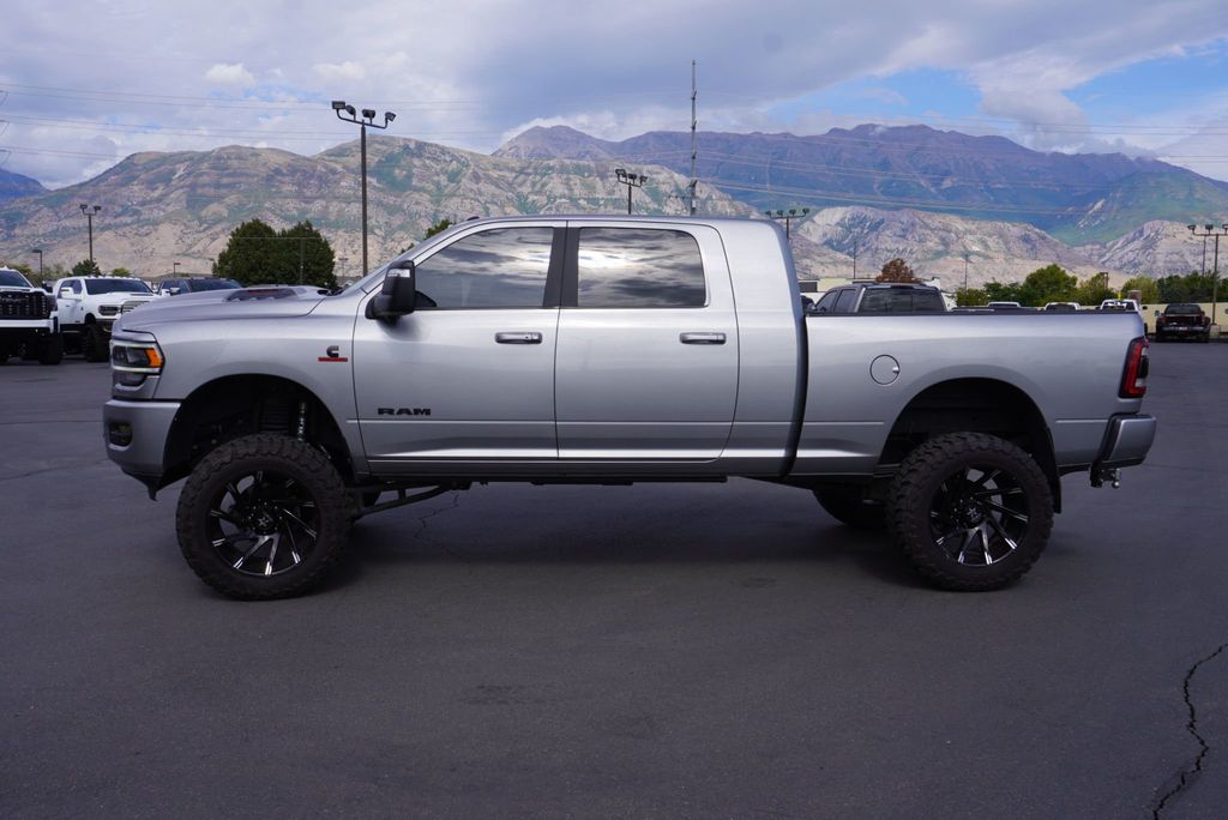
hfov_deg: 59.5
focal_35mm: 32
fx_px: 1075
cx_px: 614
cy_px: 410
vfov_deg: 41.8
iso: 100
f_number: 10
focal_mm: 21
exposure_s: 1/200
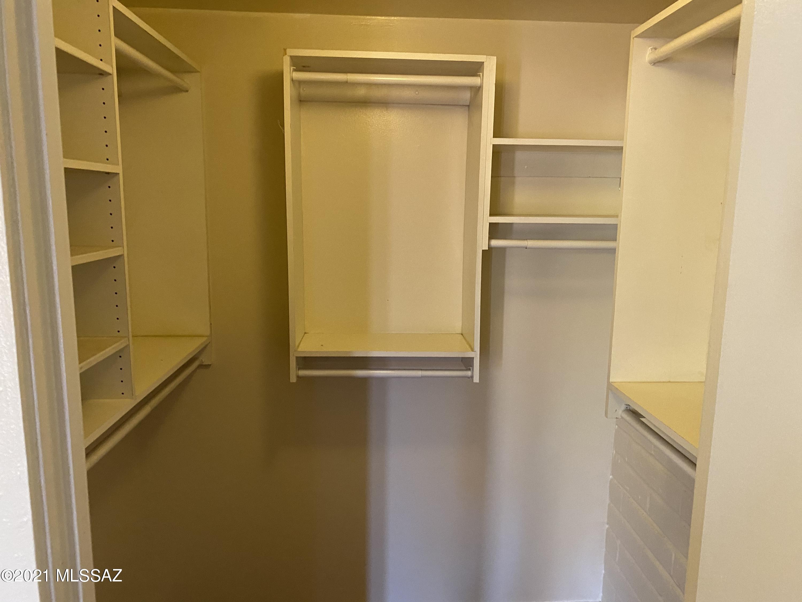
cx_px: 401
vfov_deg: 53.1
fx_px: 602
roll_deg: -0.6
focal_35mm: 26
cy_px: 301
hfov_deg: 67.3
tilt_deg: -8.7
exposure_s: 1/60
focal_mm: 4.25
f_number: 1.8
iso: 320
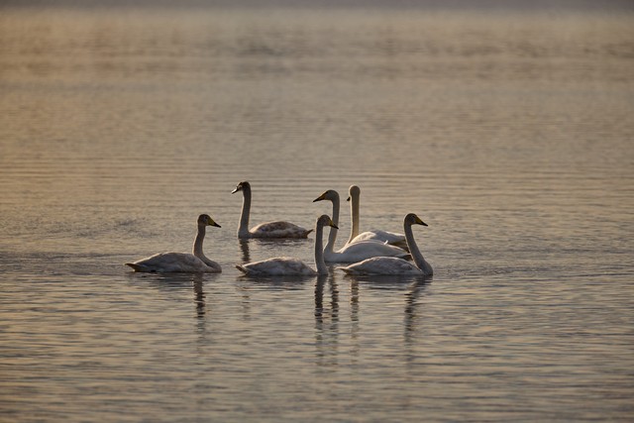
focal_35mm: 500
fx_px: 8807
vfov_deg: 2.8
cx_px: 317
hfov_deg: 4.1
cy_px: 212
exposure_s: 1/2500
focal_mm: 500
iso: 200
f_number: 7.1
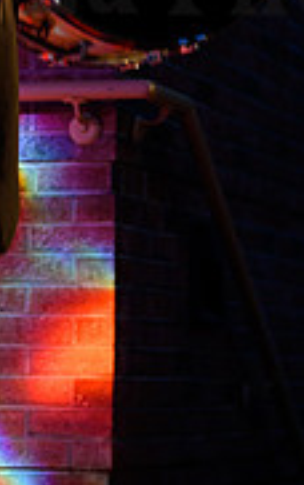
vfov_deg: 9.7
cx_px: 119
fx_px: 2832
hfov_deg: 6.1
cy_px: -59
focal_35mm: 214
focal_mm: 85
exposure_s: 1/100
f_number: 2.8
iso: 1600
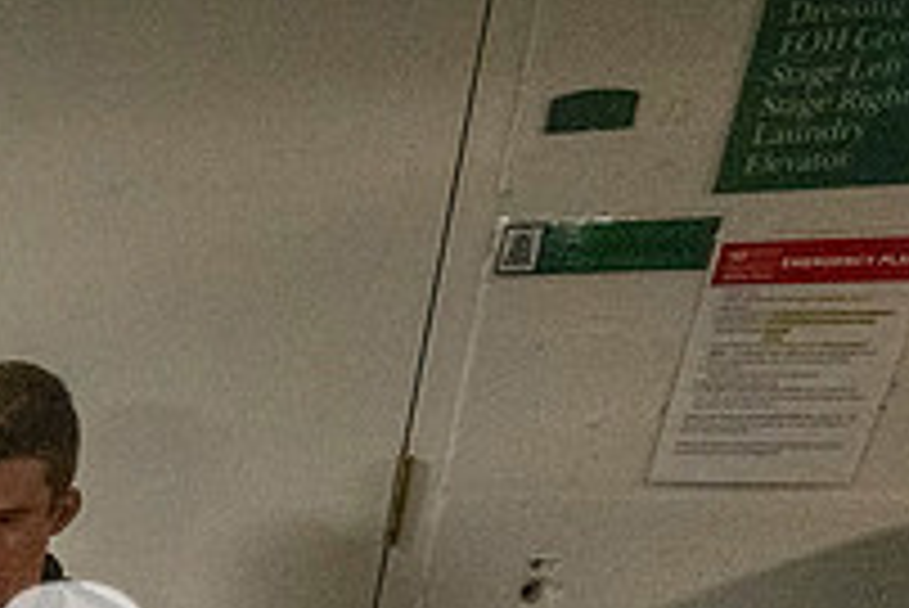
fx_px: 1086
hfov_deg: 35.5
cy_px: 795
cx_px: -184
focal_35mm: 43
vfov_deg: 26.4
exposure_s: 1/500
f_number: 4
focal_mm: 15
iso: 12800
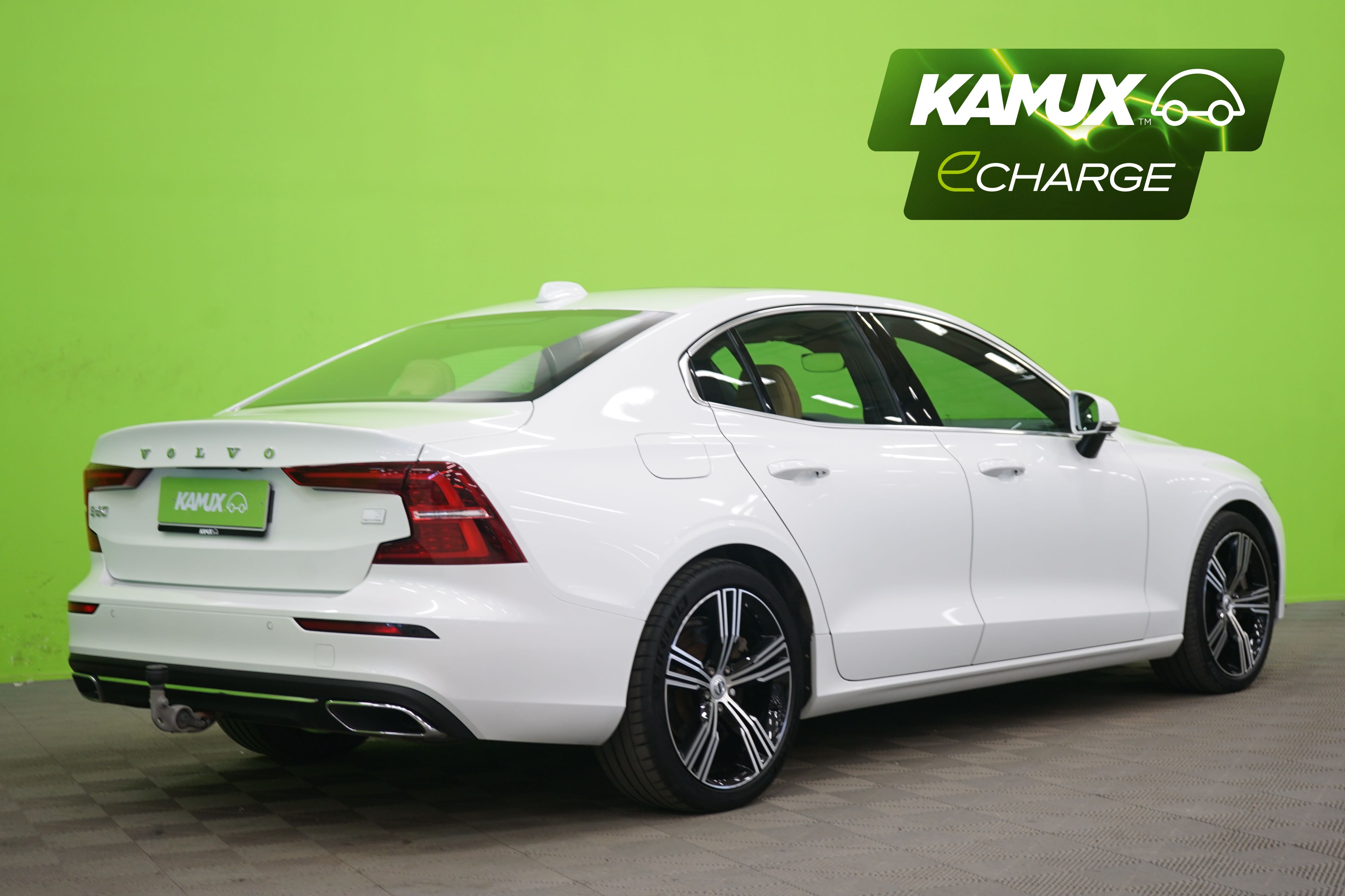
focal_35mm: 56
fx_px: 2092
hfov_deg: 35.6
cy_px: 448
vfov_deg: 24.2
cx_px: 672
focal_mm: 56
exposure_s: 1/8
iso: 400
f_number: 5
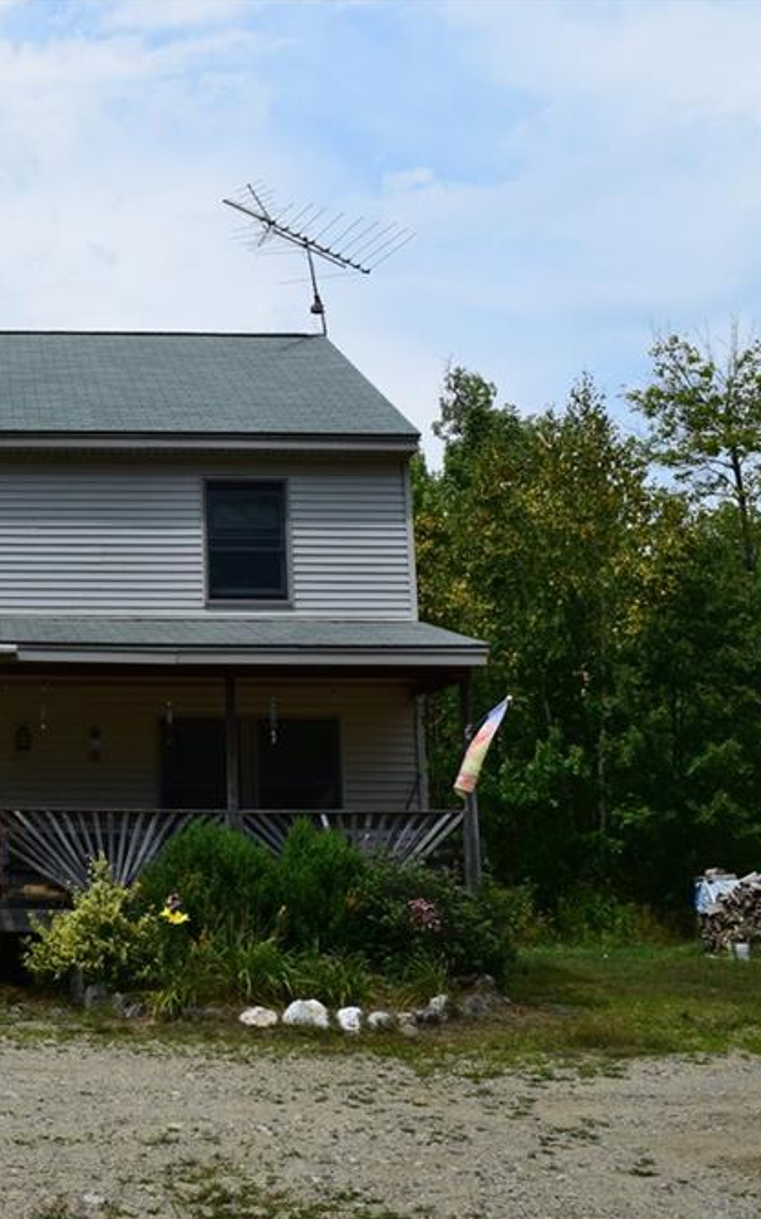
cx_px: -35
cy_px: 615
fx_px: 1560
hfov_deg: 25.7
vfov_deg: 42.7
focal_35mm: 47
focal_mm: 20
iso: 400
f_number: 11
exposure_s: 1/500
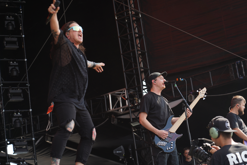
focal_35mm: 105
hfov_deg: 19.5
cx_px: 124
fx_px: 720
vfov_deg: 13.0
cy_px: 82
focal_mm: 105
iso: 100
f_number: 5
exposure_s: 1/200
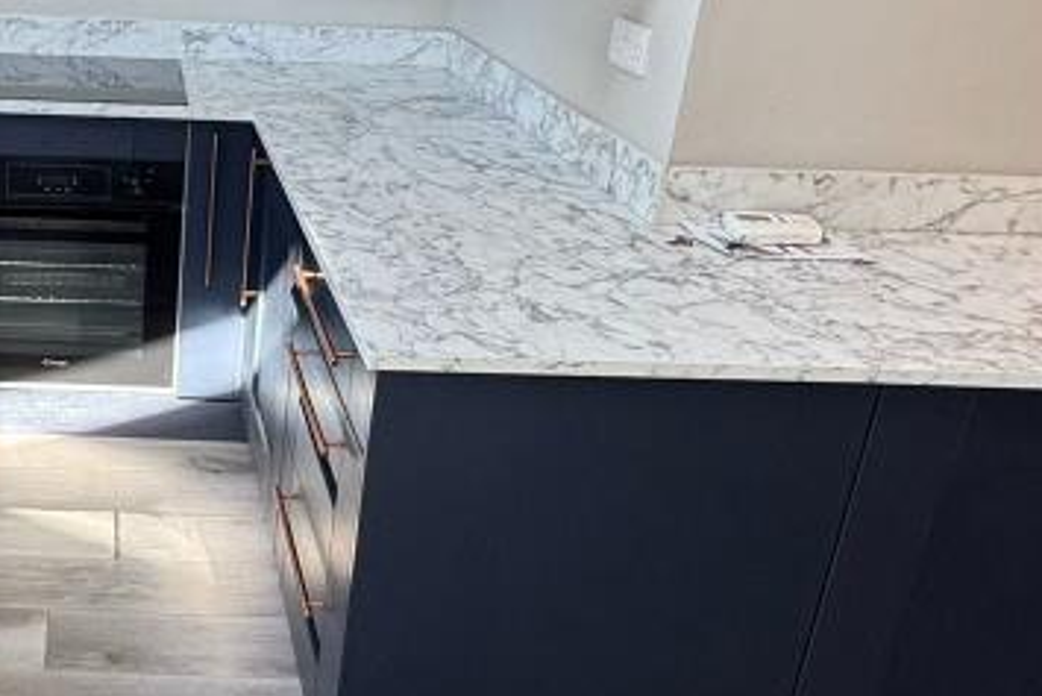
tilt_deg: -18.9
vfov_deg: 31.8
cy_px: 255
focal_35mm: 42
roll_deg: -2.5
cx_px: 112
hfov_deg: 42.7
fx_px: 1216
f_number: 2.2
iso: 200
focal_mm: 2.22
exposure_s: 1/99
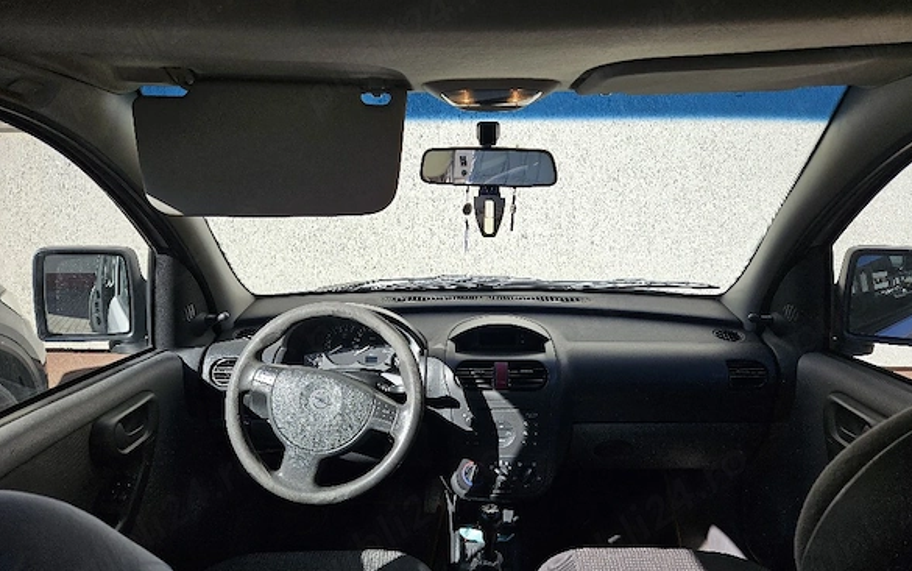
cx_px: 466
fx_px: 622
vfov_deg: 49.3
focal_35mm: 25
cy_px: 287
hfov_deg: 72.5
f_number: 1.8
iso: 25
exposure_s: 1/1111
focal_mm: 5.4
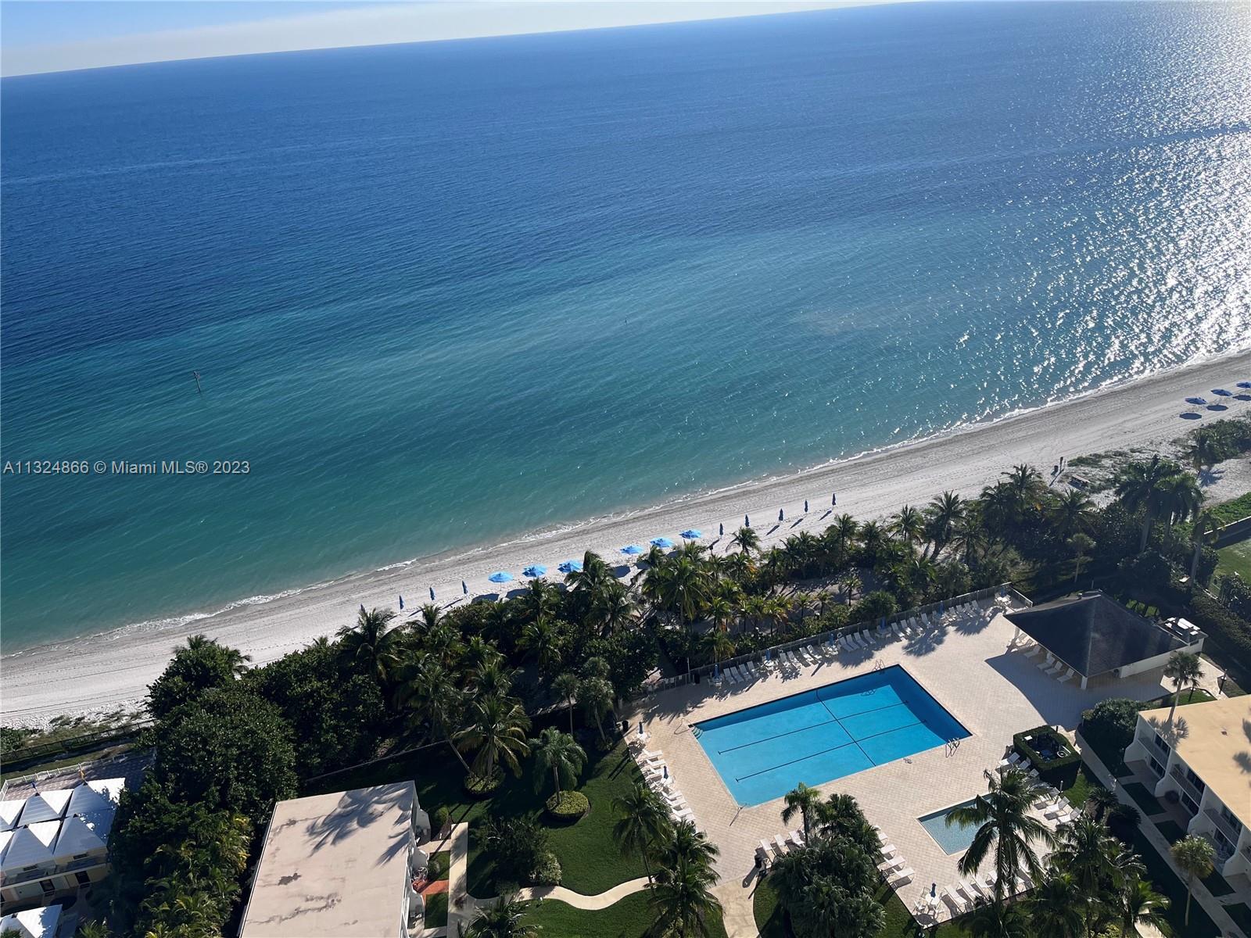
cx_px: 626
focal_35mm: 26
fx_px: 940
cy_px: 469
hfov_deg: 67.3
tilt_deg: -25.9
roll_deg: +5.1
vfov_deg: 53.1
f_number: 1.6
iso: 50
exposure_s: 1/4149
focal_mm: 5.1
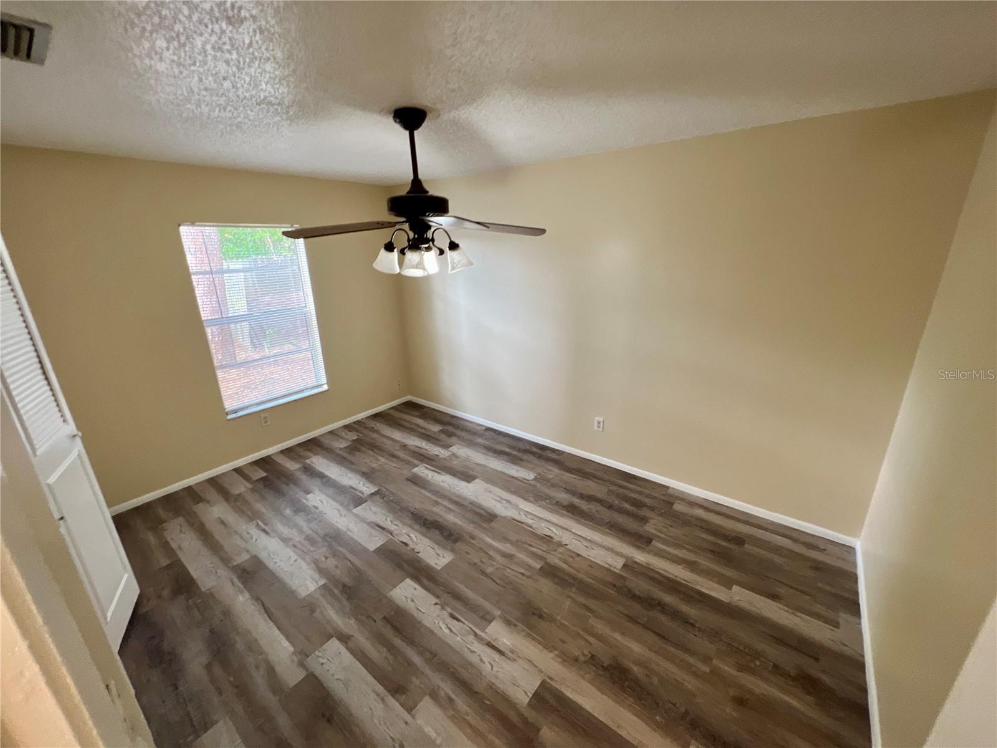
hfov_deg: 106.2
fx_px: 374
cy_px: 374
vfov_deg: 89.9
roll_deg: +3.1
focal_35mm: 13
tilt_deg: -17.4
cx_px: 498
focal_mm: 1.57
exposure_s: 1/30
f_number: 1.8
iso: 100
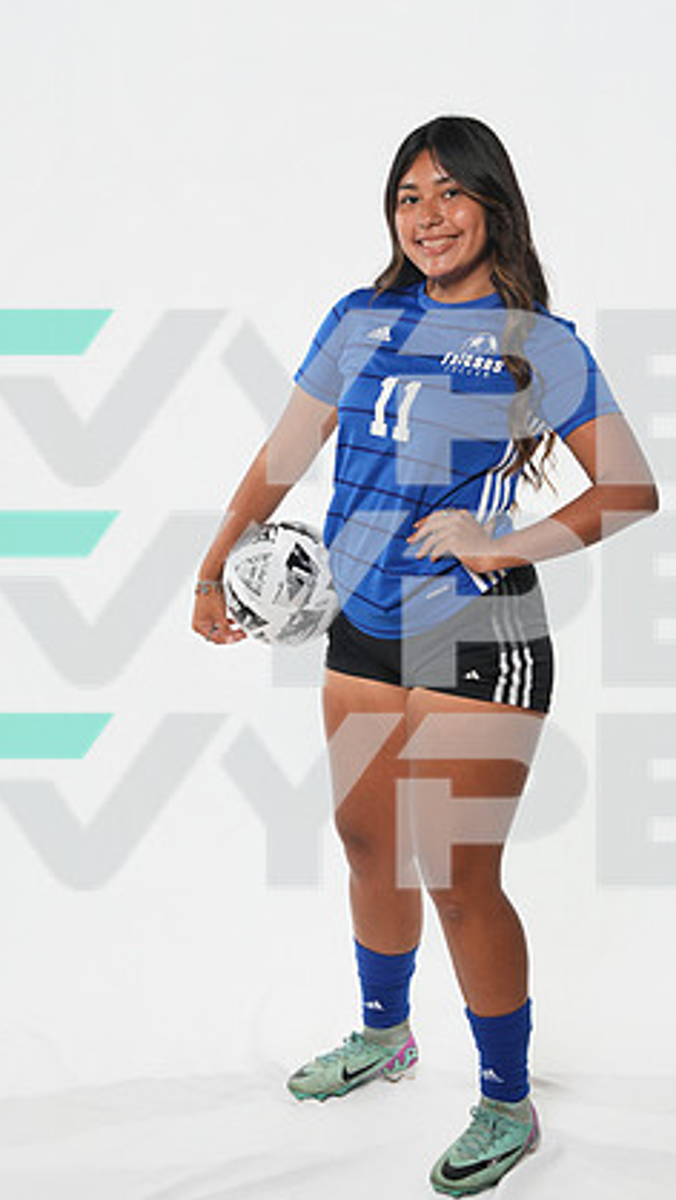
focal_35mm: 54
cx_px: 370
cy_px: 601
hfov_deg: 22.1
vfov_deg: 38.2
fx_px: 1733
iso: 500
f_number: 8
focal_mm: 48.4
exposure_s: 1/125
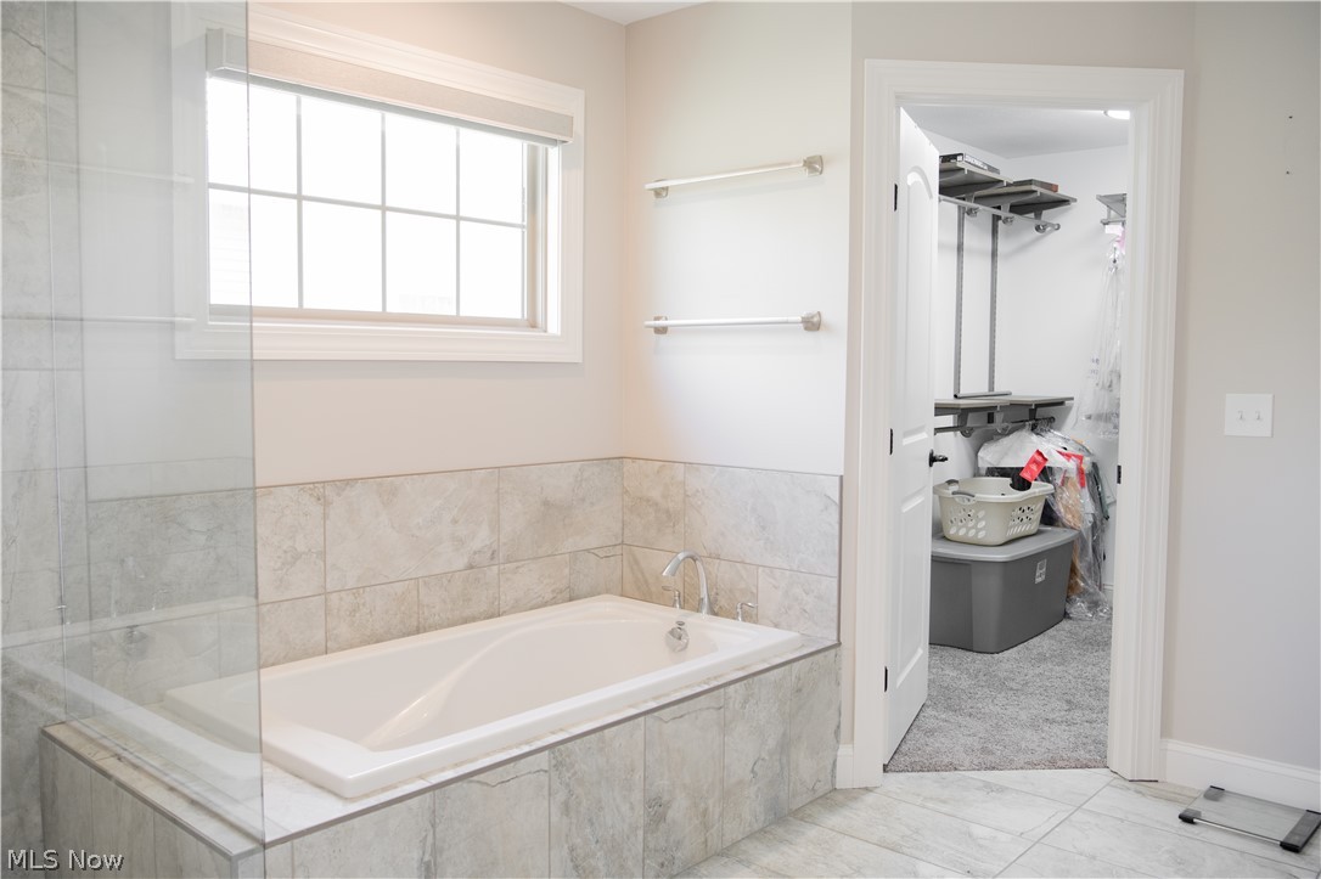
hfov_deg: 62.0
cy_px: 440
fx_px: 1100
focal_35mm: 30
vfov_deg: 43.6
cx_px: 660
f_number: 5.6
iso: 1000
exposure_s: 1/50
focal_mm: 30
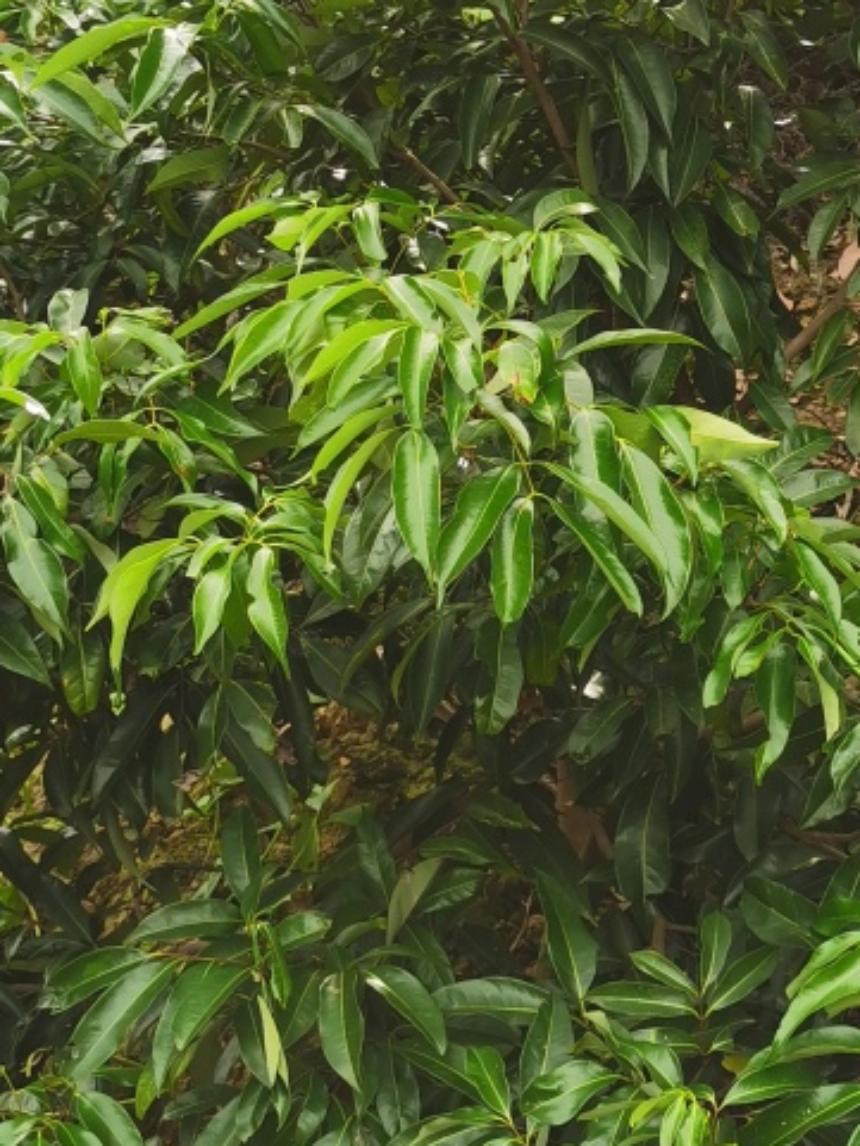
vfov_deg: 27.3
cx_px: 588
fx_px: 2351
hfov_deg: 20.6
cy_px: 404
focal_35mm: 71
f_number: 1.8
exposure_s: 1/606
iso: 50
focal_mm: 5.58
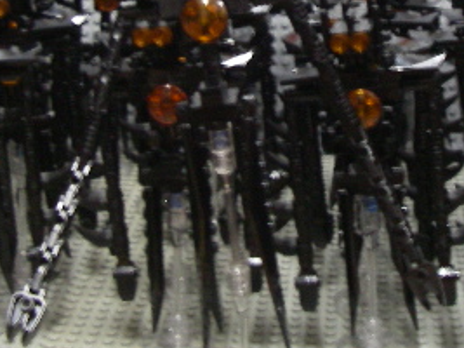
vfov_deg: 16.0
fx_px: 1219
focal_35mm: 91
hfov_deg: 21.5
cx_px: 294
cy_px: 12
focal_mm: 6.3
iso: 200
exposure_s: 1/4
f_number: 3.3
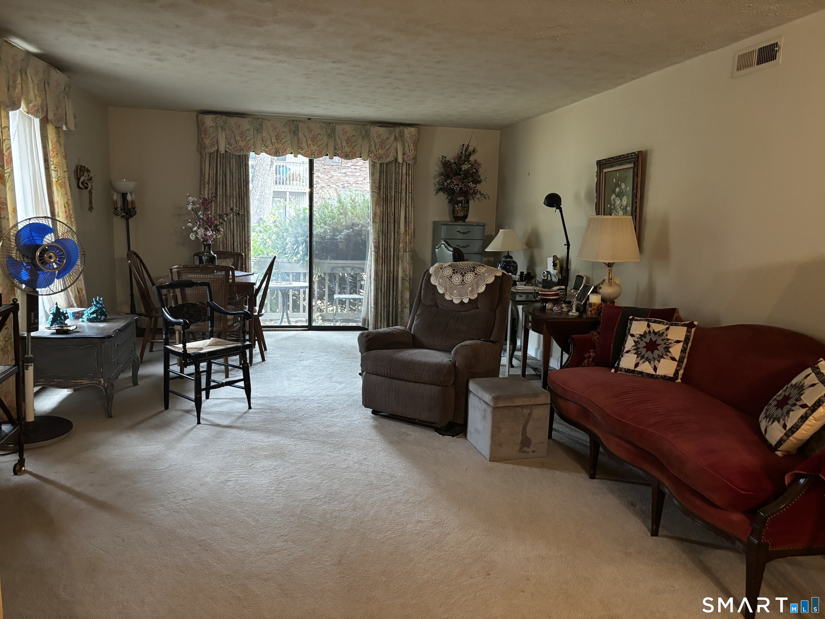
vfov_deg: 53.1
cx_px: 412
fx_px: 620
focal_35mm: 26
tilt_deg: -8.8
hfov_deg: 67.3
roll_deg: -1.9
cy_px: 310
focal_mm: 5.96
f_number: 1.6
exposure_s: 1/40
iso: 500
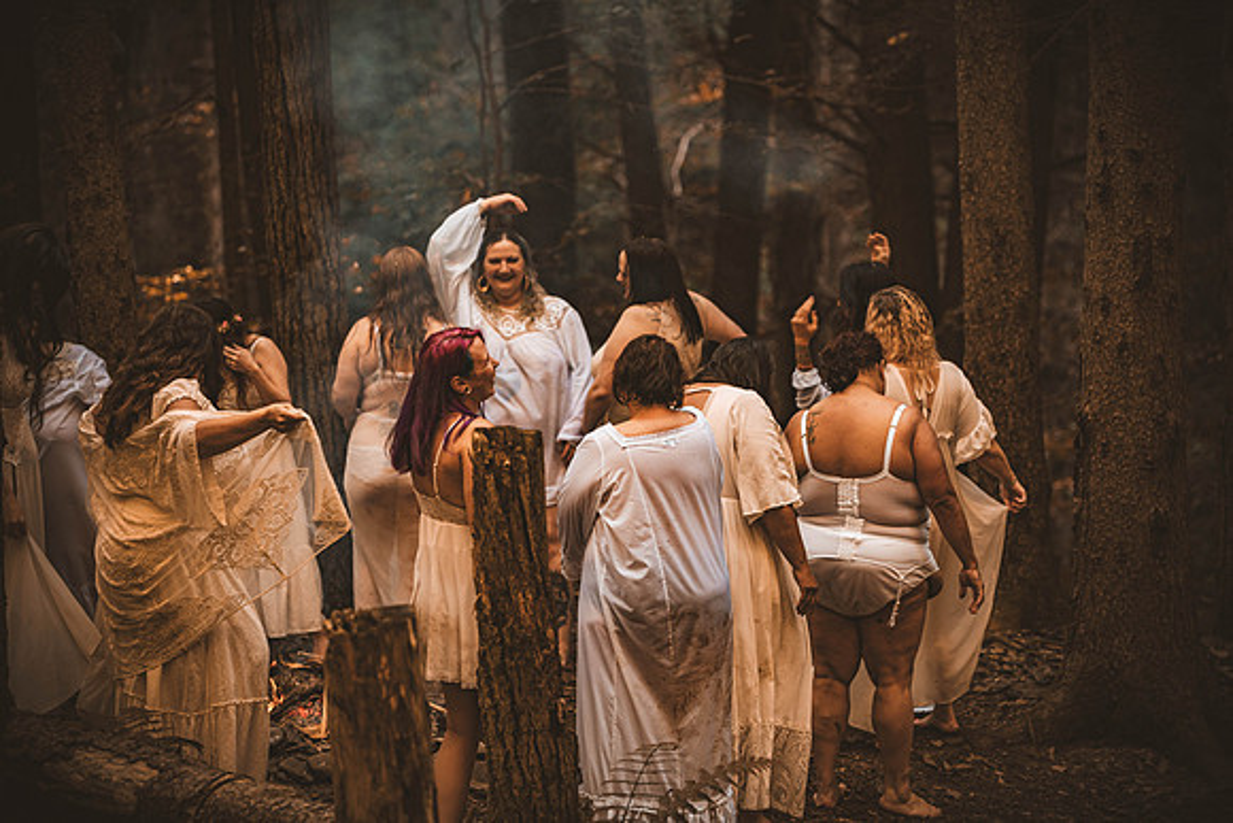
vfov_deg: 11.2
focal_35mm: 122
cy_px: 412
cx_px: 616
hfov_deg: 16.8
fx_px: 4179
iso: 1000
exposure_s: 1/160
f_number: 2.8
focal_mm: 122
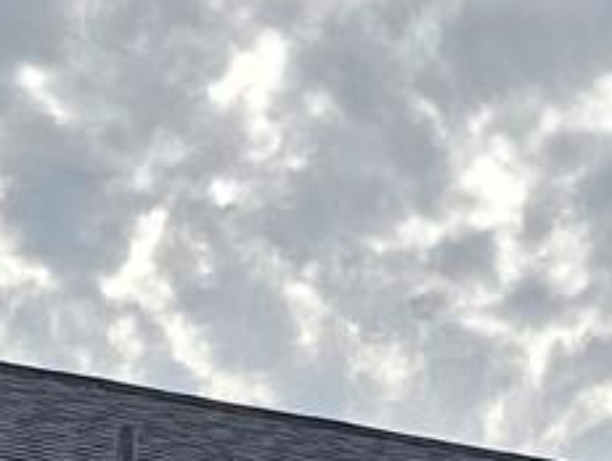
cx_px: 721
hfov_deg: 12.1
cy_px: 1227
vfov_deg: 8.3
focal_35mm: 159
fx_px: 2815
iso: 32
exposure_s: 1/2000
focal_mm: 6.3
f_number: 1.7
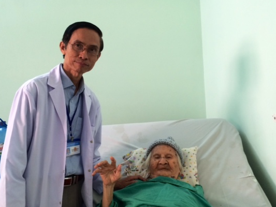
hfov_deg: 51.2
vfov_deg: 39.7
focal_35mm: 36
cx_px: 118
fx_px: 287
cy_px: 98
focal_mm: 4.12
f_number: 2.2
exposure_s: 1/33
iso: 125
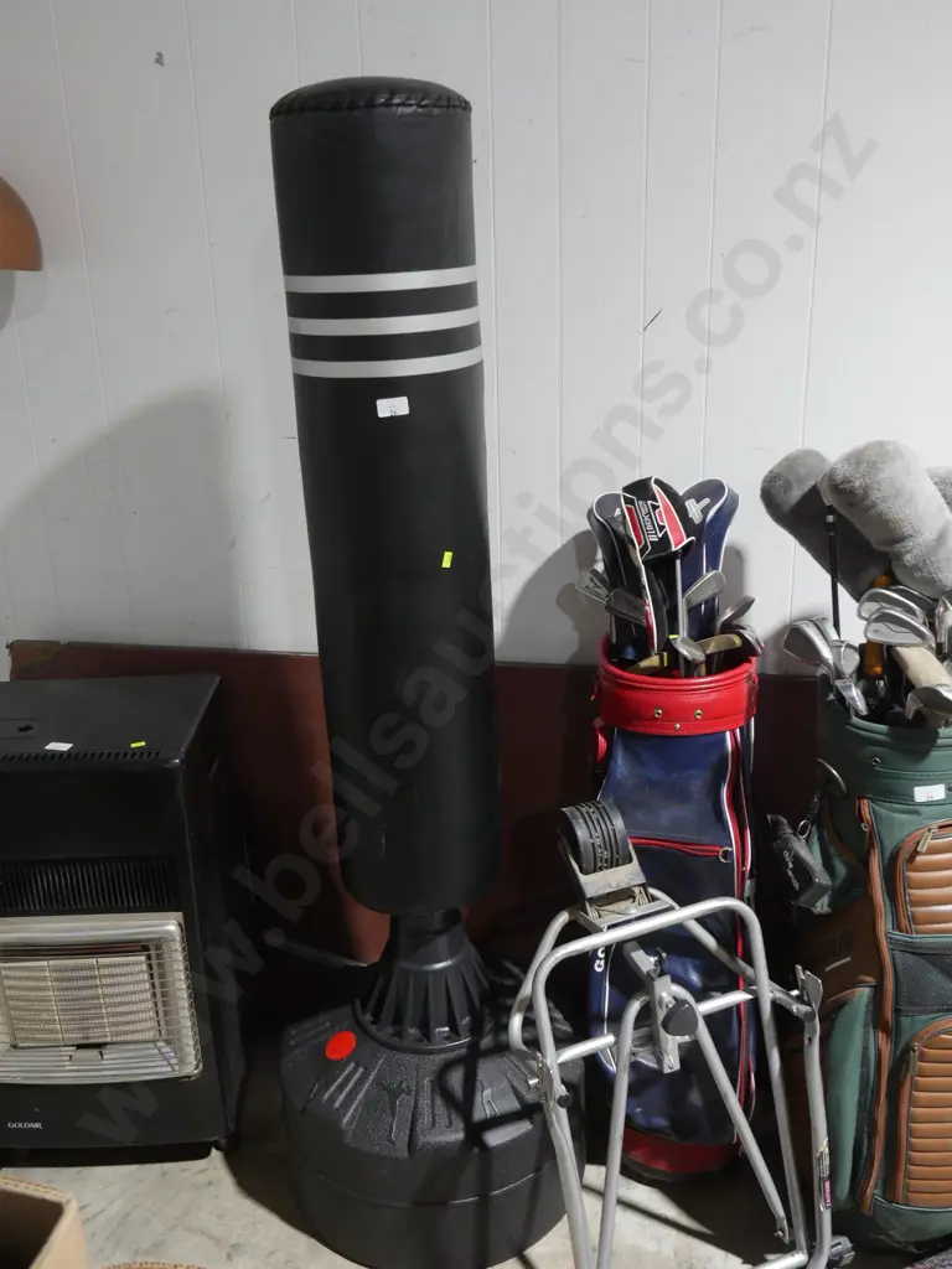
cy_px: 634
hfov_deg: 41.8
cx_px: 476
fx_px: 1247
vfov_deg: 54.0
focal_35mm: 34
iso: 1000
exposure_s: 1/60
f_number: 4
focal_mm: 17
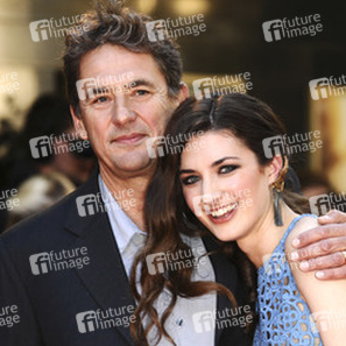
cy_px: 174
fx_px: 3162
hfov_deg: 6.3
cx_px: 191
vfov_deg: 6.3
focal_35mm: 280
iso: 320
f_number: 4.5
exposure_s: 1/200
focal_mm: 145
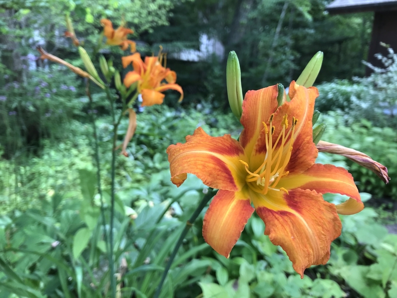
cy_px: 149
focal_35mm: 28
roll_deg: -3.1
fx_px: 321
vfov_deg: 49.7
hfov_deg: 63.4
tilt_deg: -12.4
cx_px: 198
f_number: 1.8
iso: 20
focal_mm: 3.99
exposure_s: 1/100
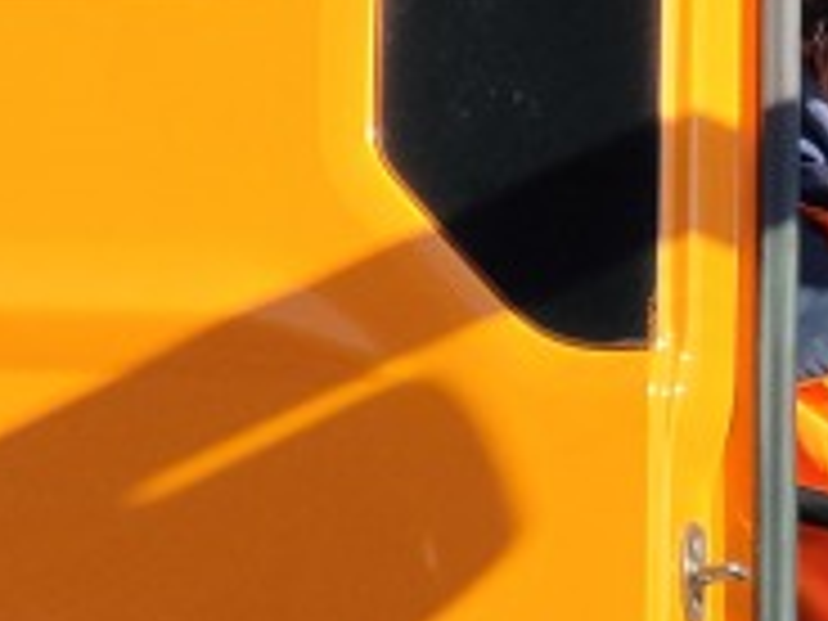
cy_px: 544
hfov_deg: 6.9
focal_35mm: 281
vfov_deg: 5.3
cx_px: 1436
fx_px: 6721
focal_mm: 7.12
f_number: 2.4
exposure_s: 1/441
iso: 25
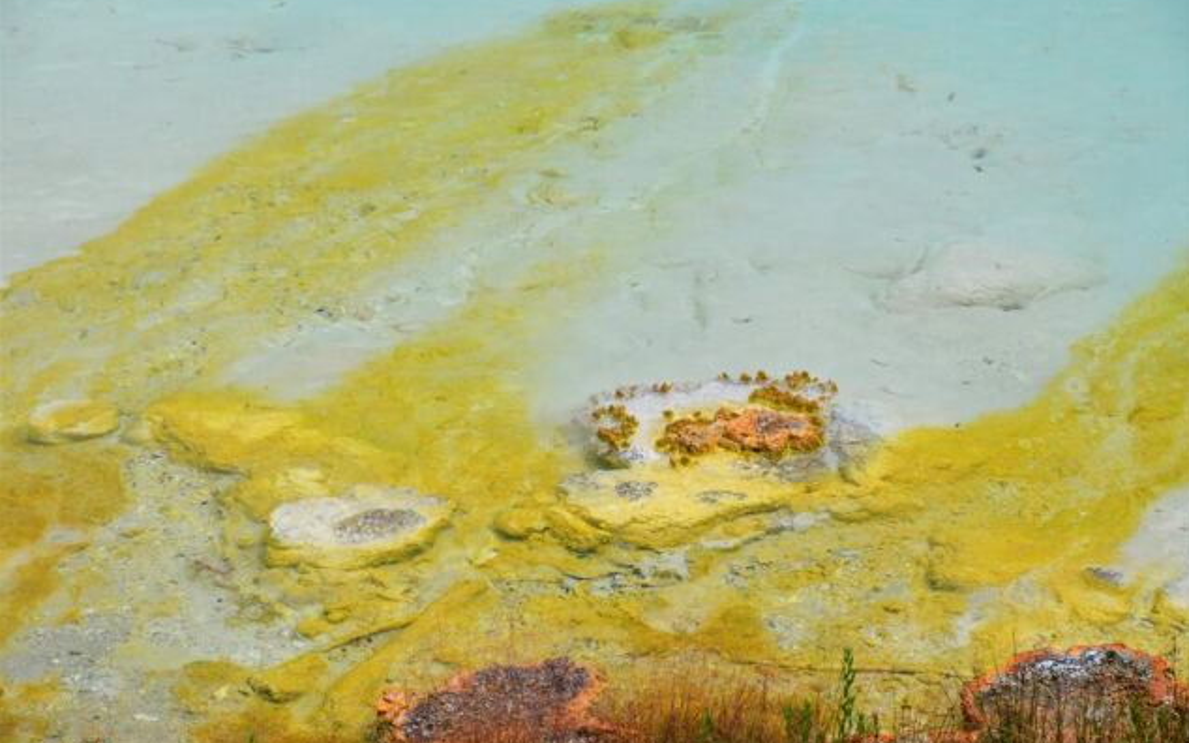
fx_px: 5233
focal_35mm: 162
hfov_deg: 13.0
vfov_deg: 8.1
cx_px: 598
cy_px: 369
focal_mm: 105
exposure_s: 1/125
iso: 100
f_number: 11
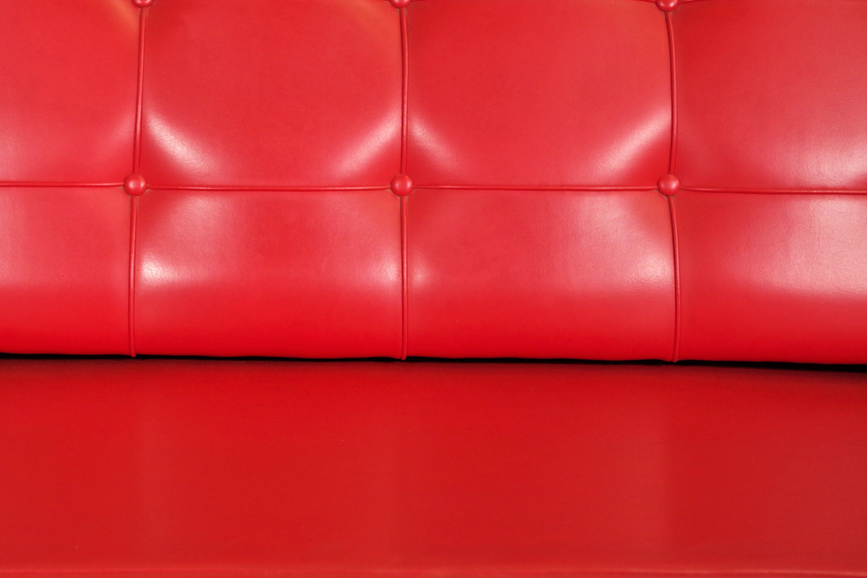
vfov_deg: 17.5
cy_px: 249
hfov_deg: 25.7
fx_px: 1878
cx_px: 233
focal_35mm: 78
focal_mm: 32.5
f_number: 4
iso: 800
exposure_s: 1/60
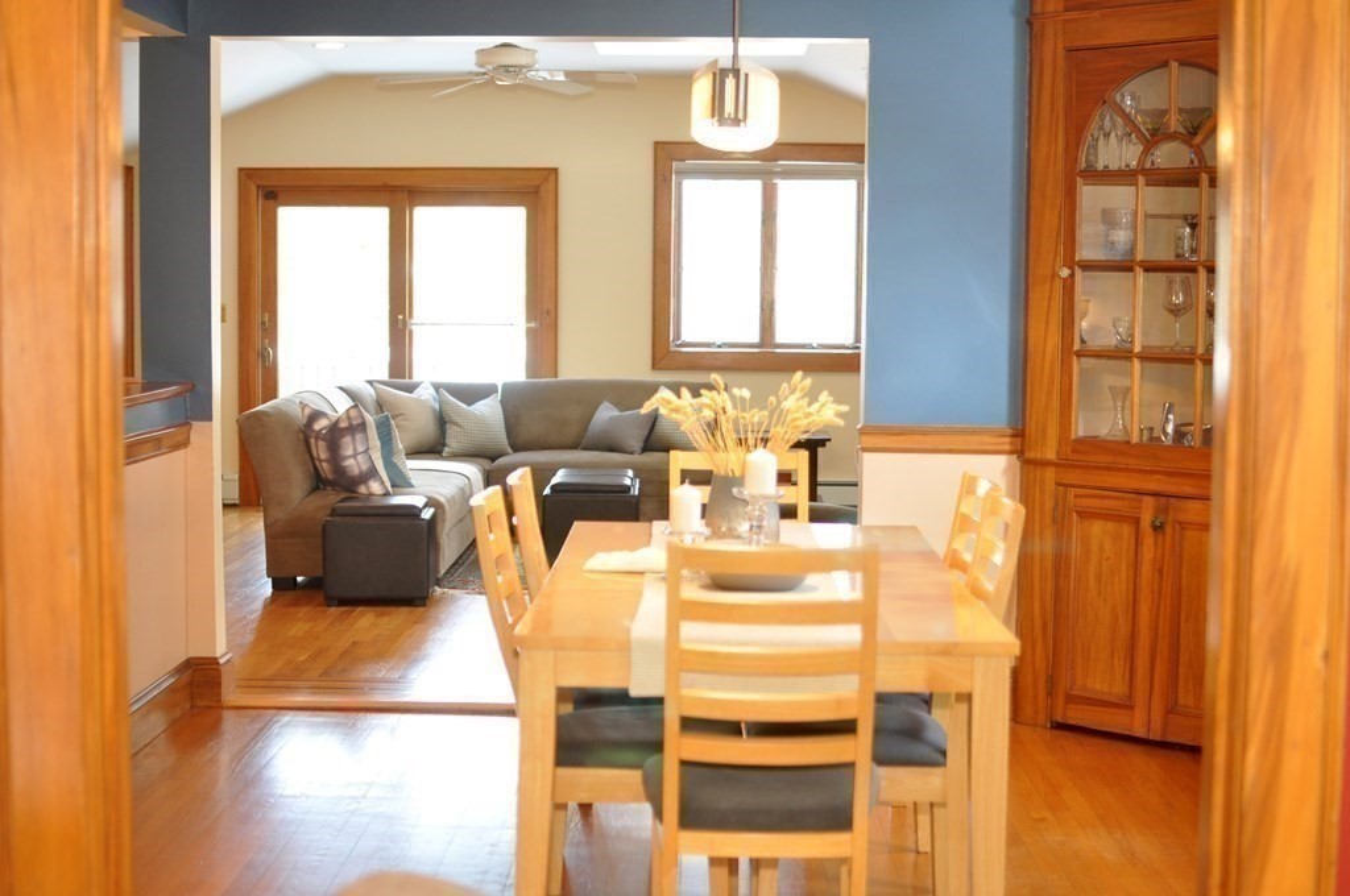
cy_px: 448
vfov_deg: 25.7
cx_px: 675
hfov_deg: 37.9
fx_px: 1966
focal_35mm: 52
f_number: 2.5
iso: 400
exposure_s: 1/60
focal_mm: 35
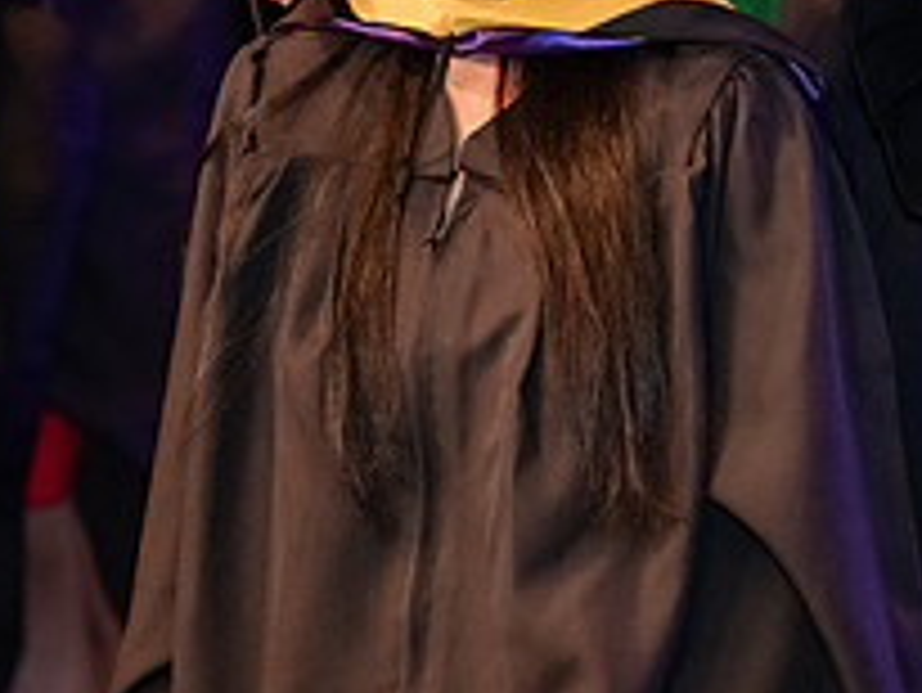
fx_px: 7249
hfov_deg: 7.3
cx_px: 738
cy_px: 92
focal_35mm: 272
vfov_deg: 5.5
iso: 3200
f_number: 3.2
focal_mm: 100
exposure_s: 1/200
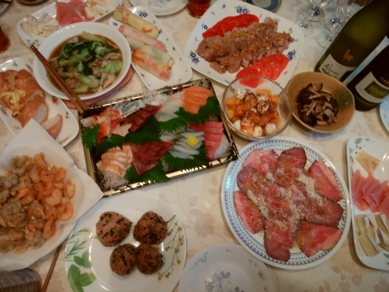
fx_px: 247
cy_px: 146
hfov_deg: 76.4
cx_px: 194
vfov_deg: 61.1
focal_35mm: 22
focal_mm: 3
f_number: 2
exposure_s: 1/25
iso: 100
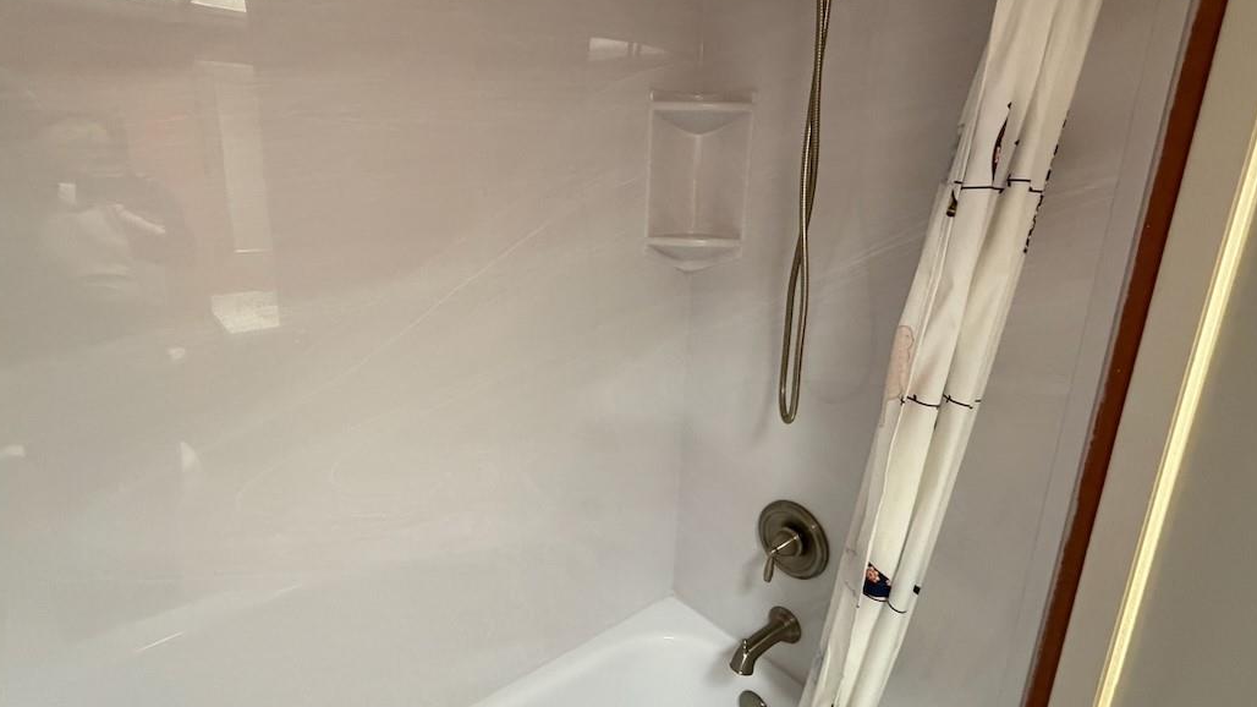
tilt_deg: -15.3
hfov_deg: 89.5
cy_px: 355
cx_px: 595
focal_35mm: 19
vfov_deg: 58.3
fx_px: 633
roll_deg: +0.1
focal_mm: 2.22
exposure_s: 1/60
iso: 640
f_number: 2.2
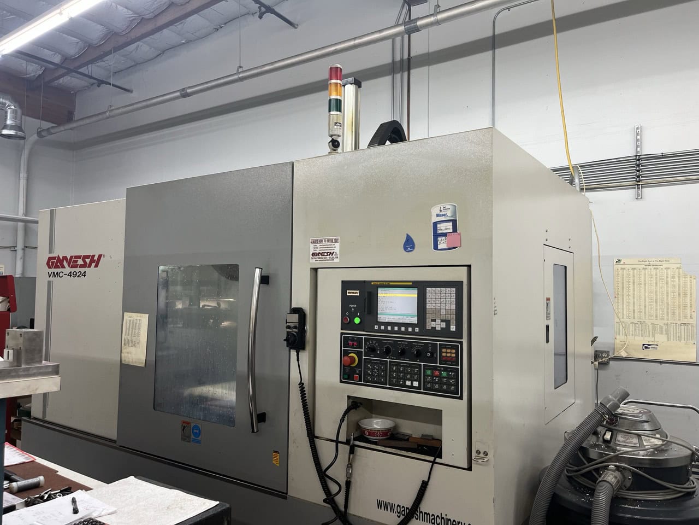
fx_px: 525
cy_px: 262
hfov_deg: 67.3
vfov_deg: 53.1
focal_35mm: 26
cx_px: 350
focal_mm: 5.1
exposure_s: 1/60
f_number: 1.6
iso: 80
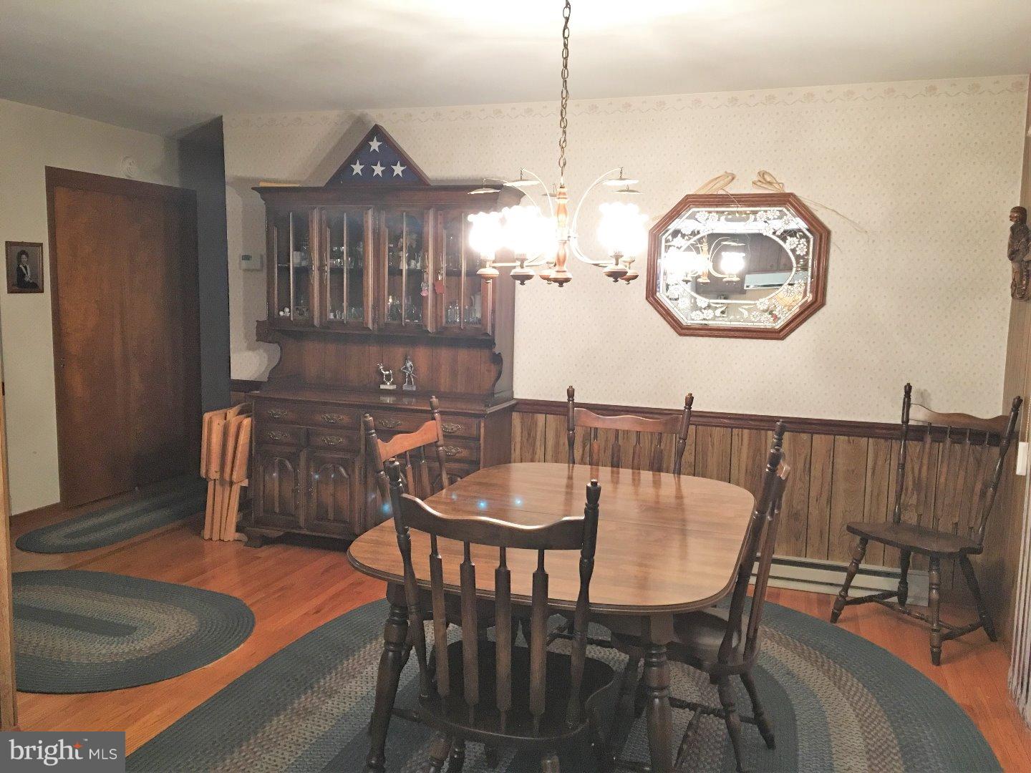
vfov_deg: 48.2
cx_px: 516
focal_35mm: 29
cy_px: 386
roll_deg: -0.7
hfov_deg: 61.7
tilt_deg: -4.7
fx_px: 864
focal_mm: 4.15
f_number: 2.2
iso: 100
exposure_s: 1/15
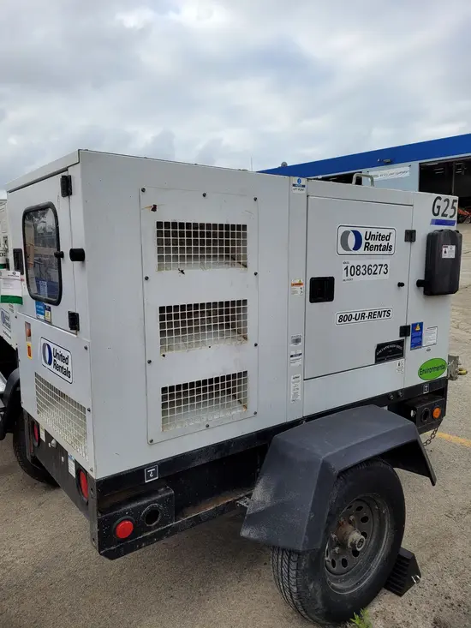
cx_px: 236
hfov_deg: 53.1
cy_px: 314
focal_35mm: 26
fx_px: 472
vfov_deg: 67.3
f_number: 1.8
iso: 40
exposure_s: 1/1111
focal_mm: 5.4
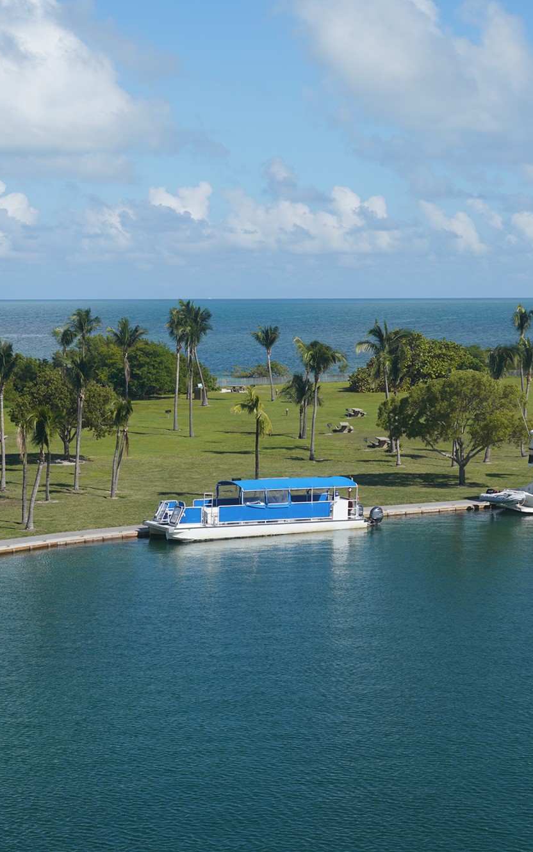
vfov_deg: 28.6
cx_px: 390
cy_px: 426
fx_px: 1673
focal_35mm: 72
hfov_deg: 18.0
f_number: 9
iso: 100
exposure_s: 1/320
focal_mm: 47
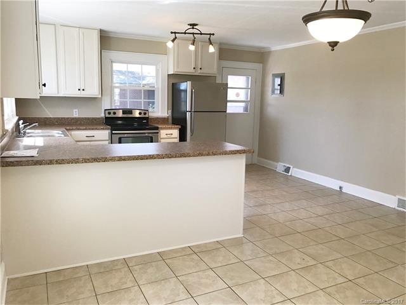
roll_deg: -2.1
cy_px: 152
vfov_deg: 49.7
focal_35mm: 28
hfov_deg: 63.4
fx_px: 328
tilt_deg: -7.8
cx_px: 203
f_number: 1.8
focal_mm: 3.99
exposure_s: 1/40
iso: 20
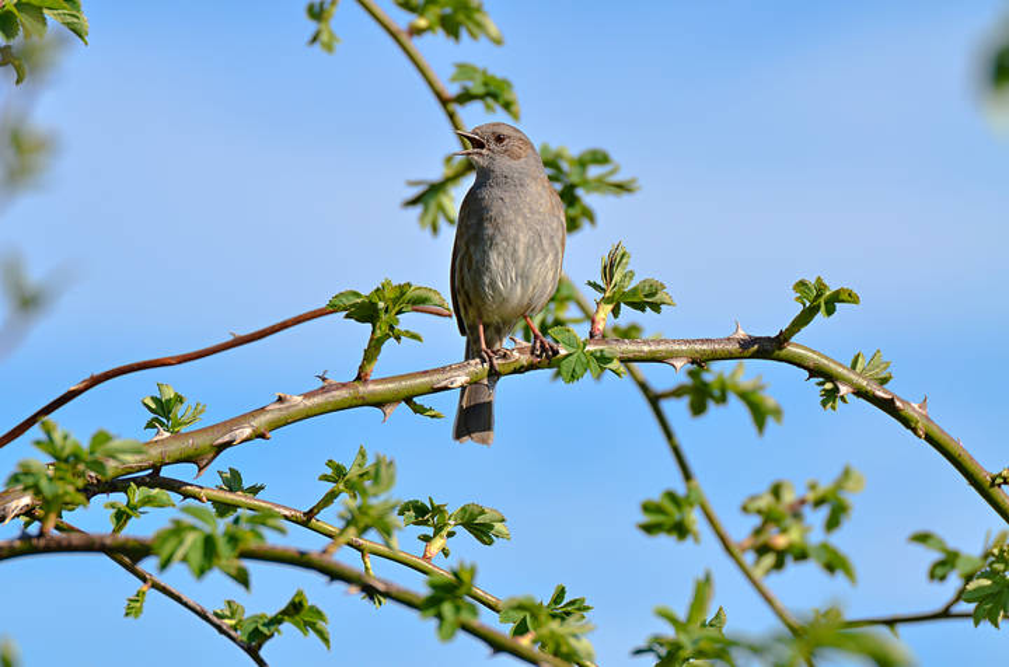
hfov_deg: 4.6
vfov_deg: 3.0
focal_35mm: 450
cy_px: 334
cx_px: 504
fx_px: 12579
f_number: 11
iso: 125
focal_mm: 300
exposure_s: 1/200
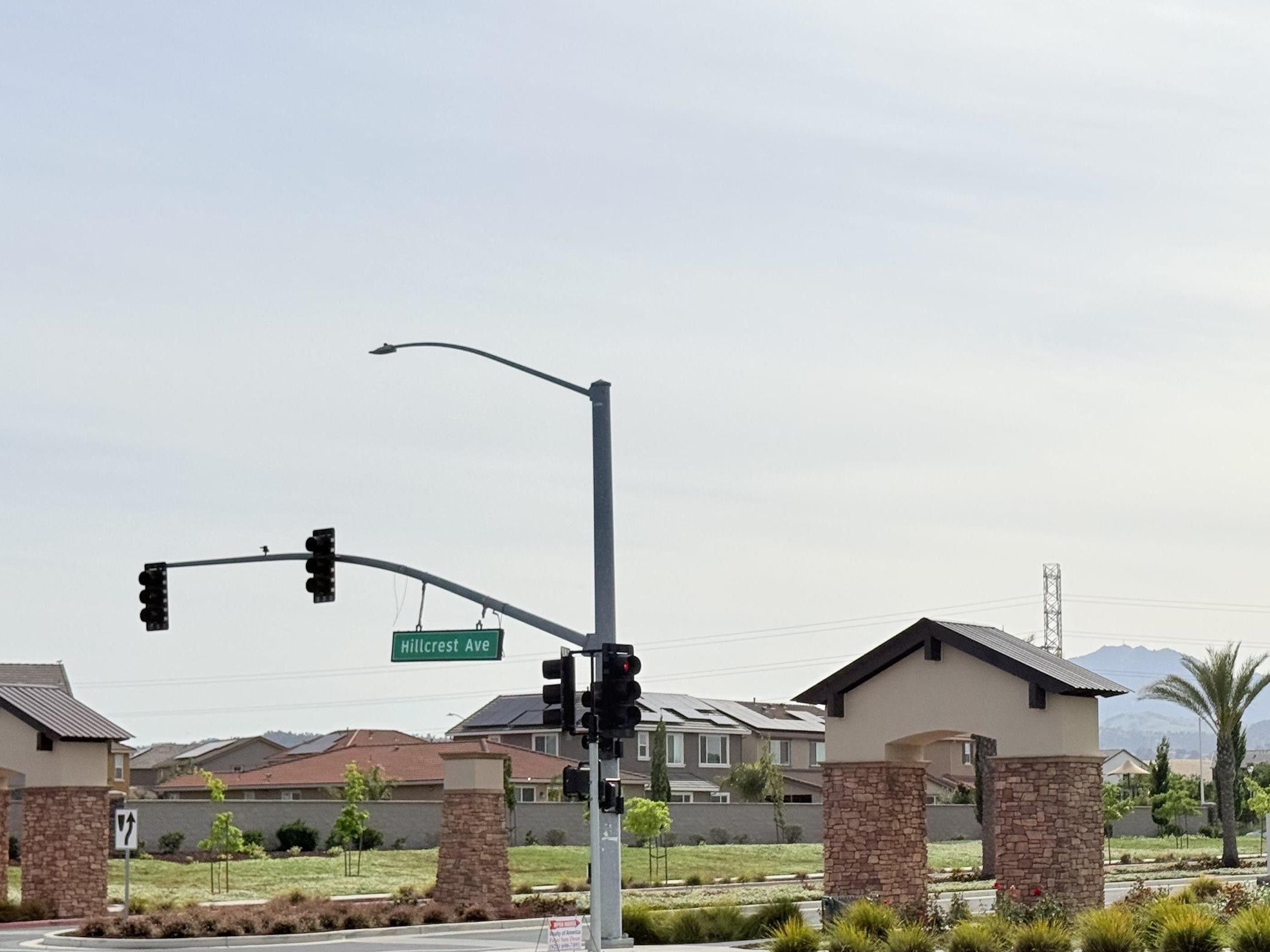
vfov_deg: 21.2
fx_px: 2532
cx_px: 725
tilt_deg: +4.3
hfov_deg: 28.1
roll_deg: +1.0
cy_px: 660
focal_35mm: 69
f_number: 1.78
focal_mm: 6.76
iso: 50
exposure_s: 1/11364
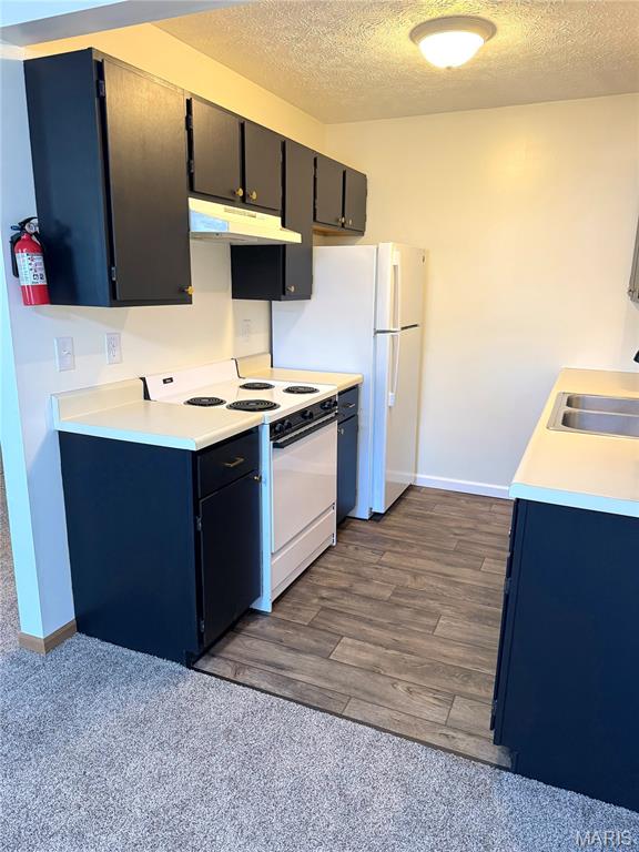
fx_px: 591
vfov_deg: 71.6
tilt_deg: -14.5
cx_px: 320
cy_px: 426
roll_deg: +0.0
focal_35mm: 24
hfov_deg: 56.8
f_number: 1.78
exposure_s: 1/60
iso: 320
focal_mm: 6.76
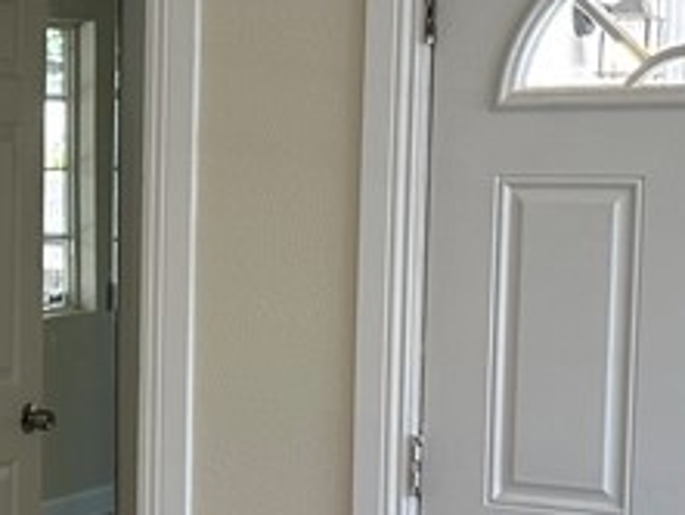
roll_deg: -0.1
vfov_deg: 13.3
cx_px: -263
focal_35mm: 111
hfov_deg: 16.5
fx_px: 2198
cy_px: 366
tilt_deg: -6.3
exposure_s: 1/120
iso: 100
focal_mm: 6.86
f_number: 1.78
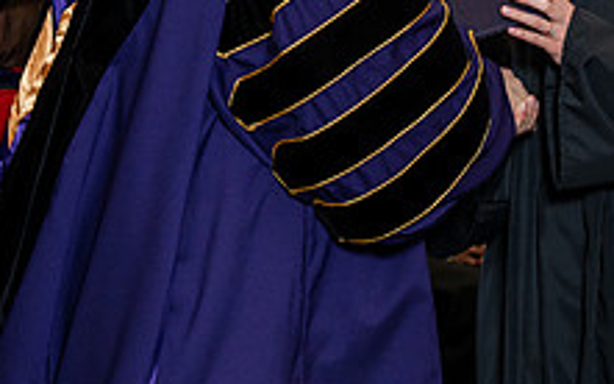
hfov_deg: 11.2
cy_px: 4
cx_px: 342
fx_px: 3128
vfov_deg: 7.0
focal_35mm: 187
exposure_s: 1/200
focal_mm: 70
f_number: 5
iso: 1250
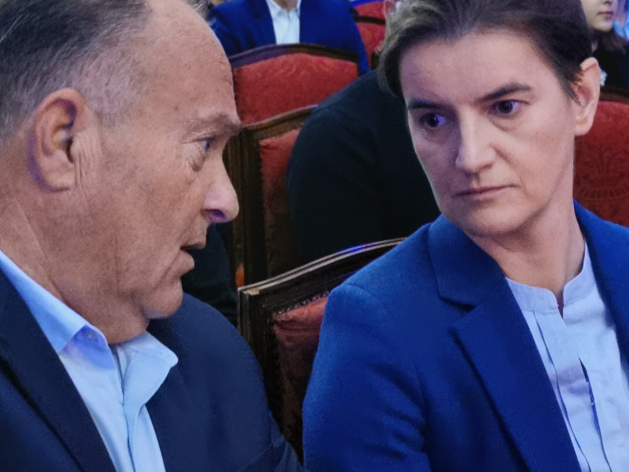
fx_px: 1671
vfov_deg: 16.1
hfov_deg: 21.3
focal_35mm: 92
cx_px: 237
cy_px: 248
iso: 500
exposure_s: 1/33.3
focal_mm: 5.58
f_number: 1.8
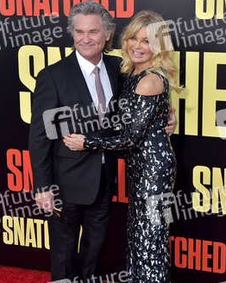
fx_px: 594
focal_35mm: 71
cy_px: 162
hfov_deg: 21.5
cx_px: 113
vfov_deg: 26.8
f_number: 6.3
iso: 500
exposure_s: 1/320
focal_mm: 62
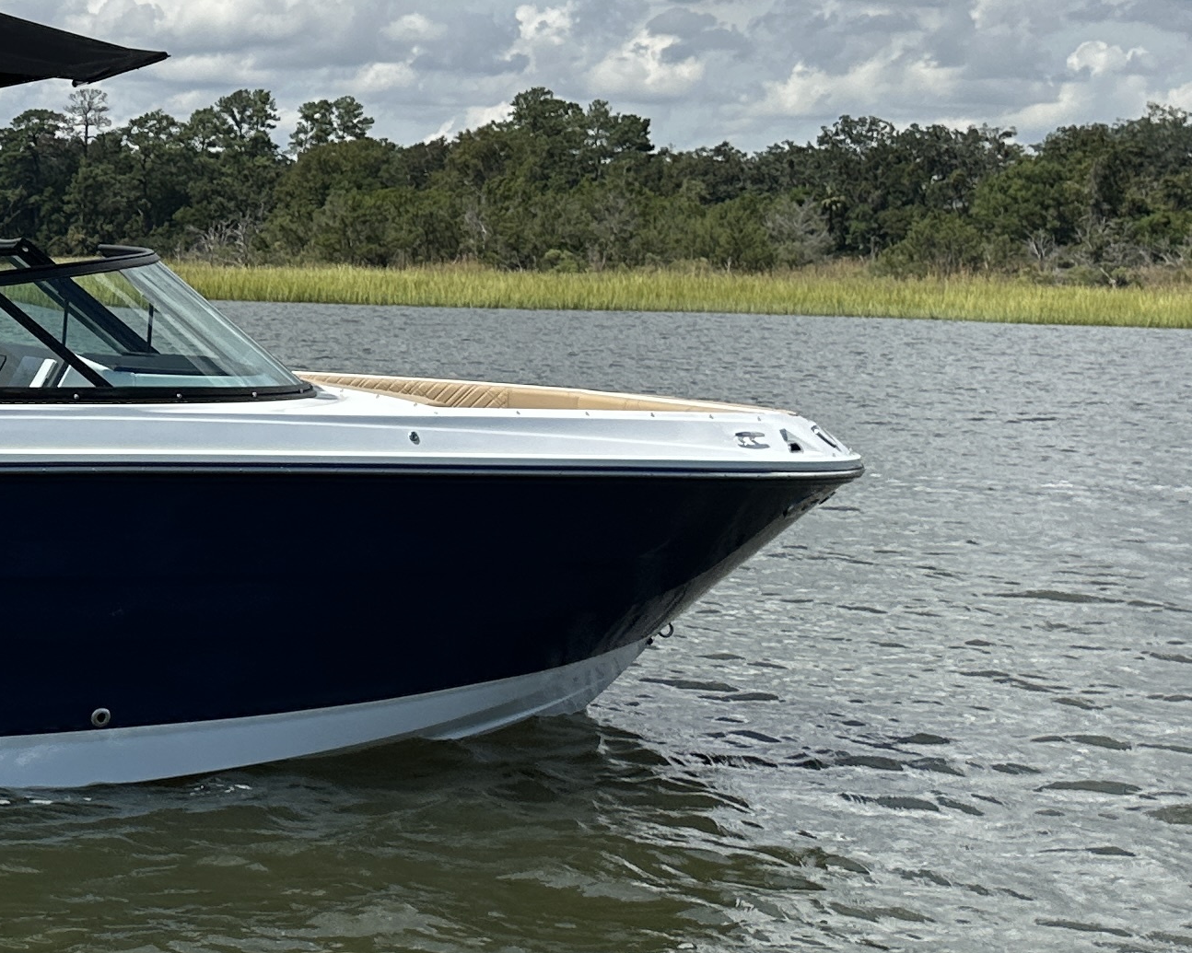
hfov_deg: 23.3
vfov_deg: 21.0
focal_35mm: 73
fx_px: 2575
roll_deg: -1.9
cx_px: -319
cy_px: 492
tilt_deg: -4.7
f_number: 1.78
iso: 80
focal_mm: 6.86
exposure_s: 1/7042
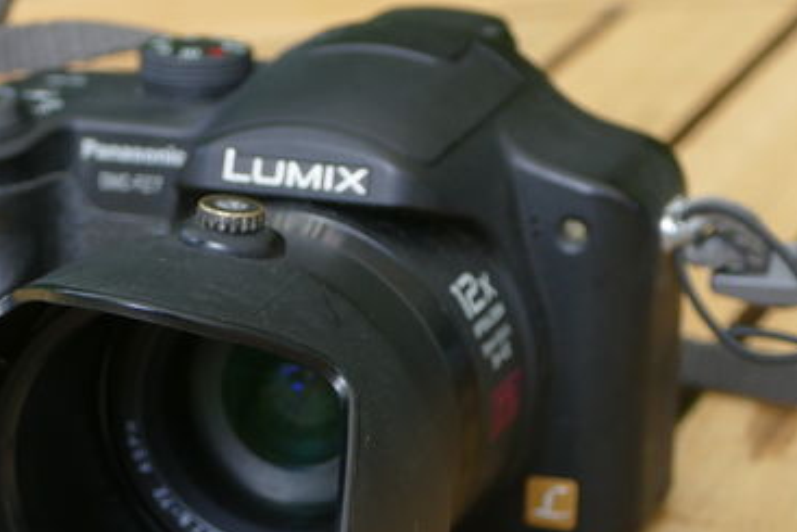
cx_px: 265
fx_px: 3078
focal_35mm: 139
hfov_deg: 14.7
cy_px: 409
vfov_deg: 9.9
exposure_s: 1/80
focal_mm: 18.44
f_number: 3.3
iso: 160
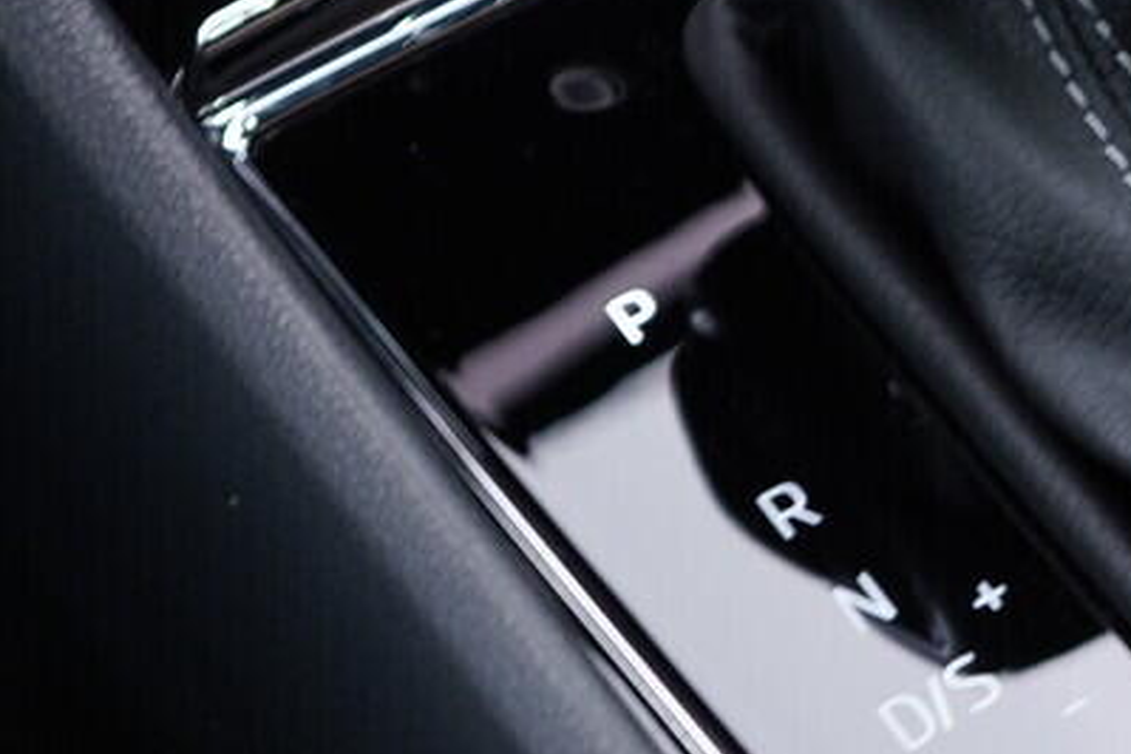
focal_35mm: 130
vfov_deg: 10.5
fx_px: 4084
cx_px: 1264
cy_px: 187
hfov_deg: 15.3
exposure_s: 1/40
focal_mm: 24
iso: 250
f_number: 2.8
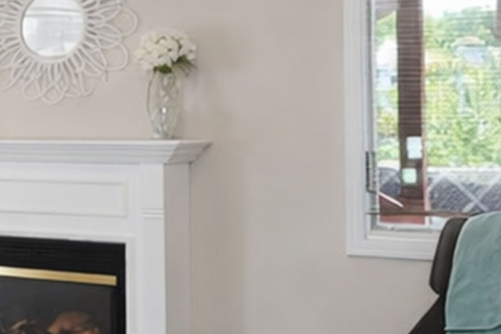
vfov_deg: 16.7
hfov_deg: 20.9
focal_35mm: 81
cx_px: -261
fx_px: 1134
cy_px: 87
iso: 64
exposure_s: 1/40
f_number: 4.5
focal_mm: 16.5
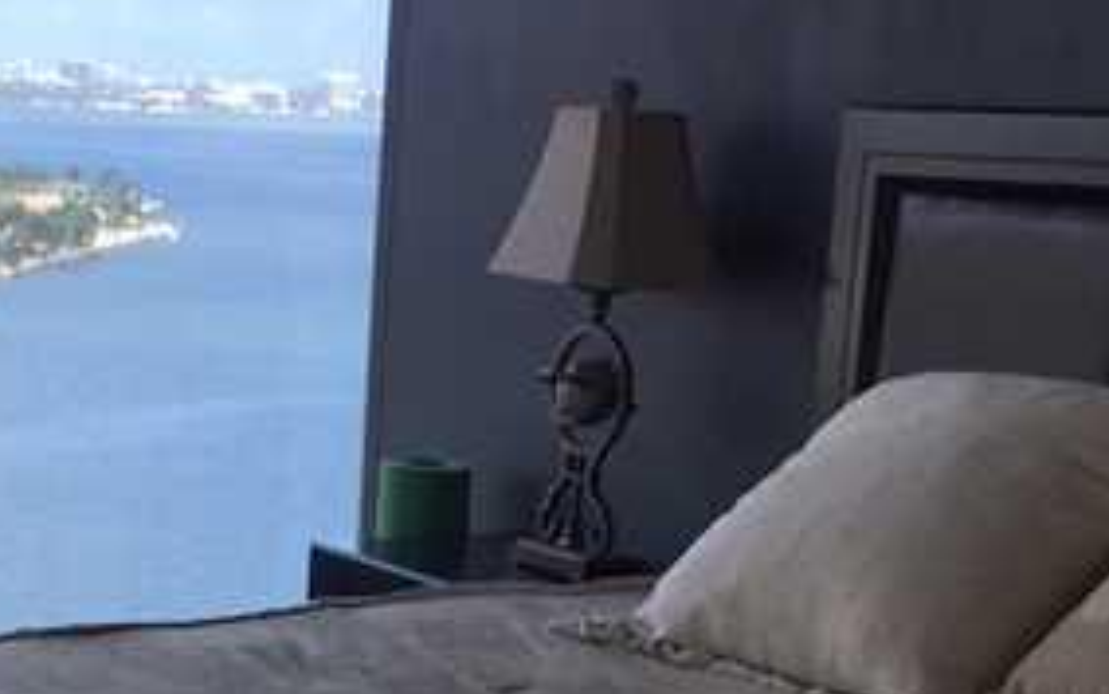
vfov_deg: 14.4
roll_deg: -3.2
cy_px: 890
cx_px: 204
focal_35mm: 87
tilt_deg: -17.6
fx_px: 2630
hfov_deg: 23.4
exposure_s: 1/380
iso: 32
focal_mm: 4.15
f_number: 2.2
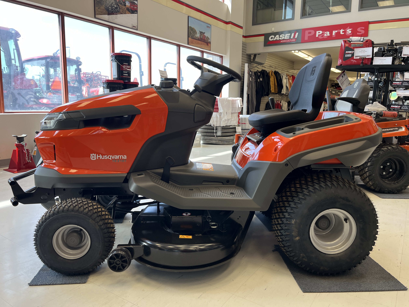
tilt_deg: -7.9
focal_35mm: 26
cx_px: 204
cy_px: 154
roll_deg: -0.8
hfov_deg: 67.3
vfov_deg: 53.1
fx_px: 307
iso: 80
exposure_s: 1/120
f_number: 1.6
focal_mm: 5.1
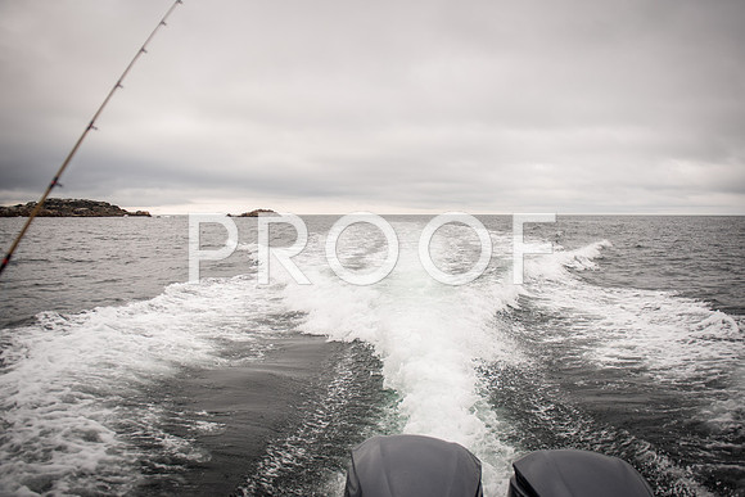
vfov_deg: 48.2
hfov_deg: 67.6
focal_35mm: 27
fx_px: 556
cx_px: 386
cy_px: 250
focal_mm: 24
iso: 100
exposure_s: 1/800
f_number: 2.8
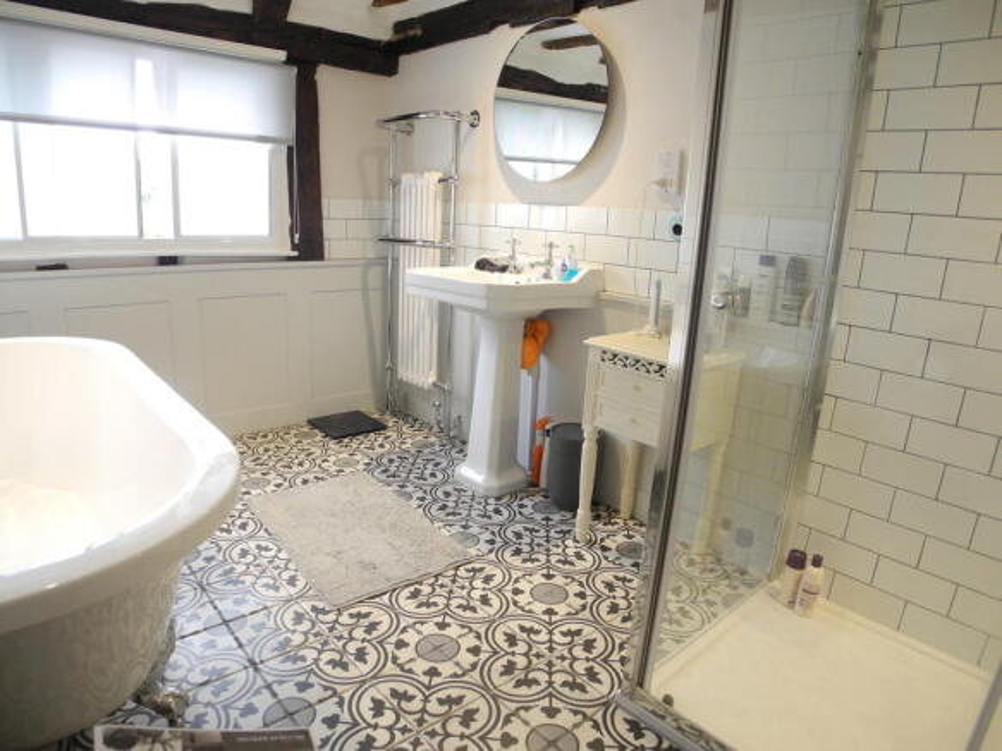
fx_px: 810
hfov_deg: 63.5
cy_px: 376
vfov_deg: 49.7
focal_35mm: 28
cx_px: 501
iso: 249
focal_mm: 6
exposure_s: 1/30
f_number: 2.8
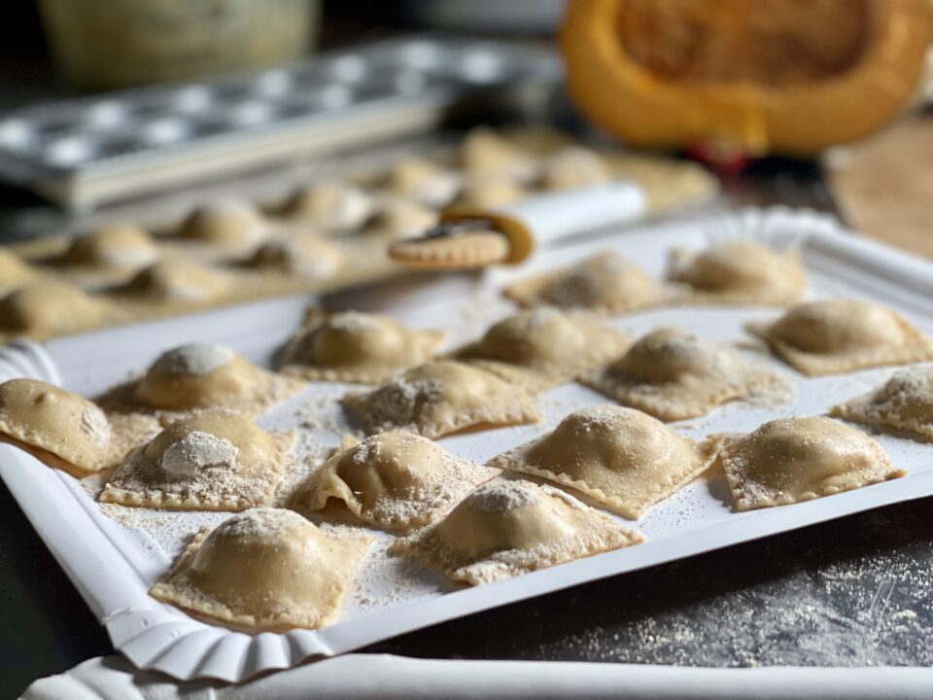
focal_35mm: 64
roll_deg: +0.6
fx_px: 1725
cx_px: 466
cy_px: 350
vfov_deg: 22.9
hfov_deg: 30.3
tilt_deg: -20.6
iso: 250
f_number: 2.2
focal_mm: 7.5
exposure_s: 1/121
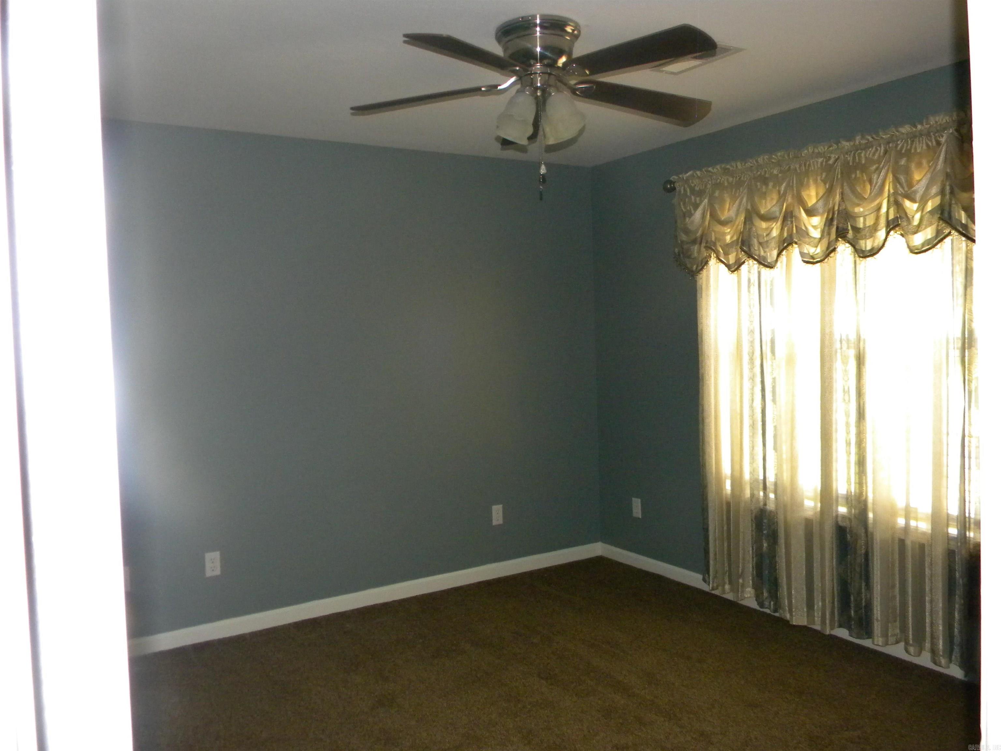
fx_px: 810
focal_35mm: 28
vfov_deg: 49.7
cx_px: 500
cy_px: 376
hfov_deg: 63.4
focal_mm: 5
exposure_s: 1/26
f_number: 3.5
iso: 400
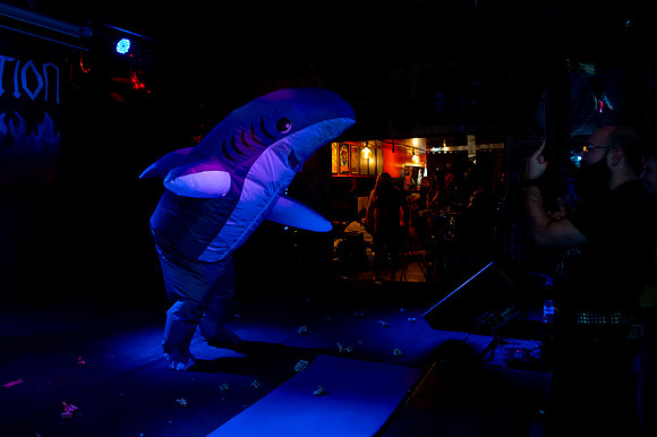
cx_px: 276
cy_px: 190
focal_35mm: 29
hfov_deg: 63.6
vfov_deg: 45.0
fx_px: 526
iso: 5000
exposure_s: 1/100
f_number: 4
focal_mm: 24
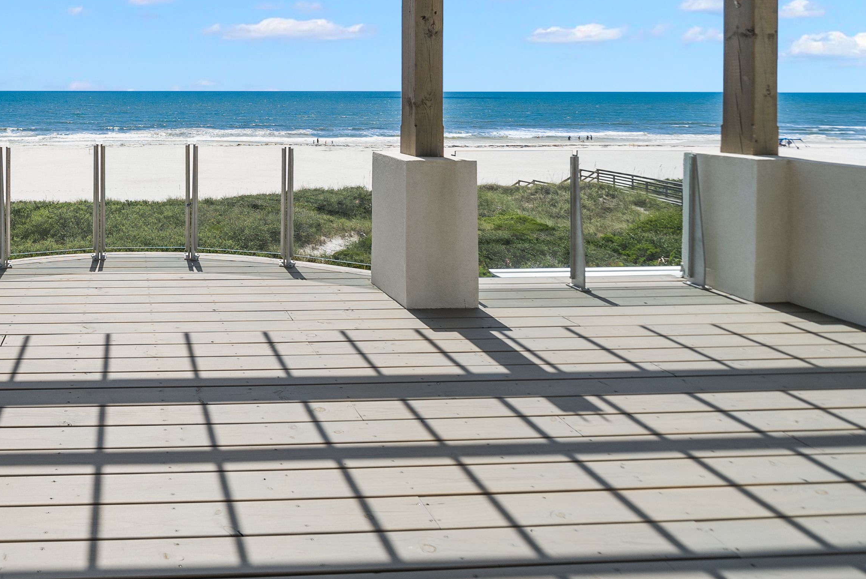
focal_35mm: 22
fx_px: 529
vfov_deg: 52.1
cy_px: 85
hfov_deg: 69.3
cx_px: 149
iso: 80
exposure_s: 1/400
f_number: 7.1
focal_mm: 12
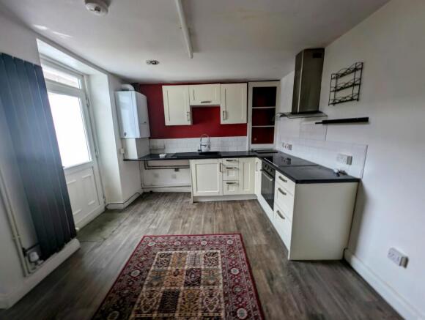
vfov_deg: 94.7
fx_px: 148
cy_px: 160
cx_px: 212
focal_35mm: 12
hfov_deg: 110.4
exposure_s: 1/26.9
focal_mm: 2.23
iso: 36
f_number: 1.95
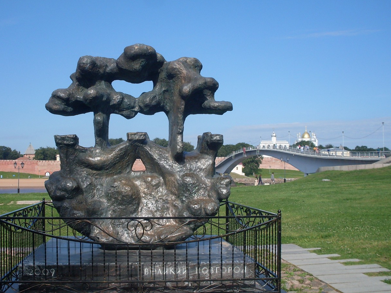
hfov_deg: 42.0
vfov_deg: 32.2
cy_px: 166
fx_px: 508
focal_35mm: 45
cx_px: 173
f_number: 8.4
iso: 80
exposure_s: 1/250
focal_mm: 6.3
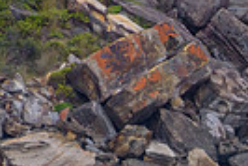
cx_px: 476
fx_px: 18455
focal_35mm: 2676
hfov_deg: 0.8
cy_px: 269
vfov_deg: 0.5
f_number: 5.6
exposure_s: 1/2000
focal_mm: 500
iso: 400
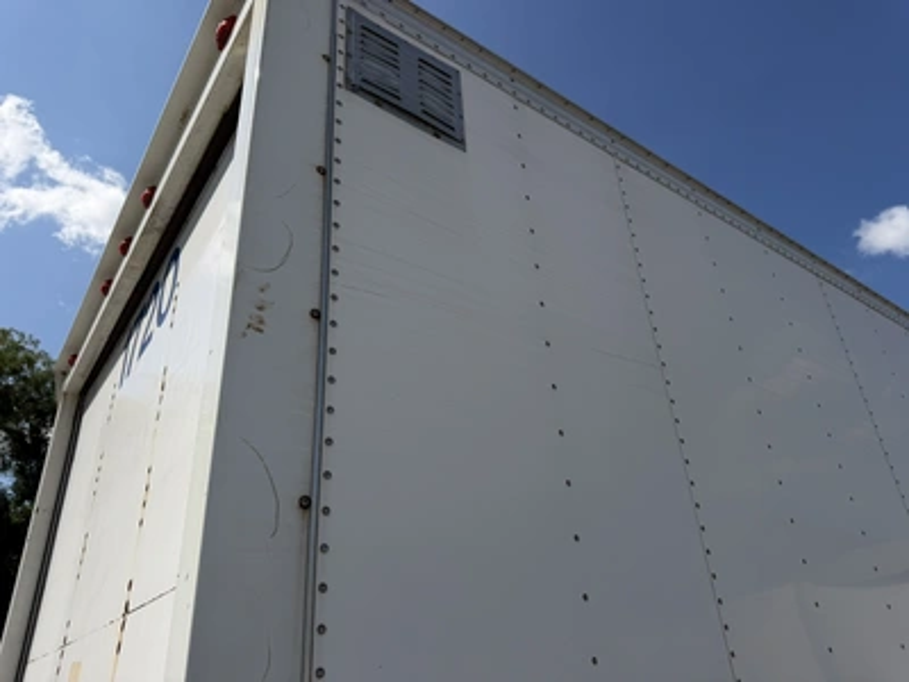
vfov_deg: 56.8
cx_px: 454
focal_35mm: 24
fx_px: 630
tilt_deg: +33.8
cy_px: 341
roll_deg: +6.4
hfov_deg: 71.6
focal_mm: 6.76
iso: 80
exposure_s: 1/7353
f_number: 1.78
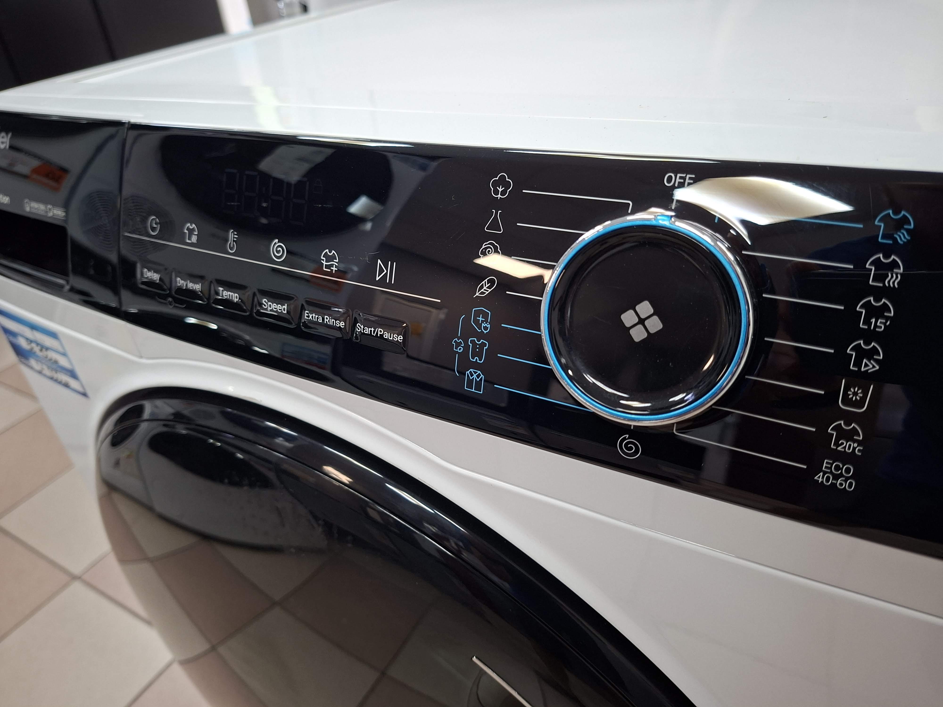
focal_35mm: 23
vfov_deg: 58.9
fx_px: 627
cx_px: 472
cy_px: 354
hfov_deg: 73.9
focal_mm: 5.54
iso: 200
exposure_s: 1/50
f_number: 1.8
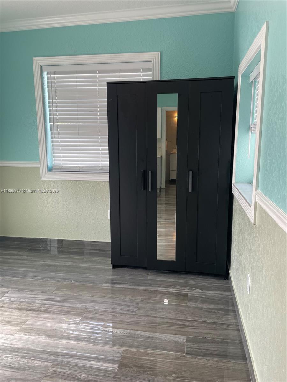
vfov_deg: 67.3
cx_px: 144
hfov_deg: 53.1
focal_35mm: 26
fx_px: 287
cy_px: 191
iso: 40
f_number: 1.6
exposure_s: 1/120
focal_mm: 4.2
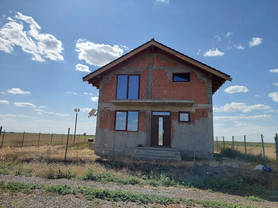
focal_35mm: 23
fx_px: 185
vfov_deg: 58.9
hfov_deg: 73.9
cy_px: 104
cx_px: 139
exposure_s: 1/1401
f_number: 1.8
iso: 25
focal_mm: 5.06
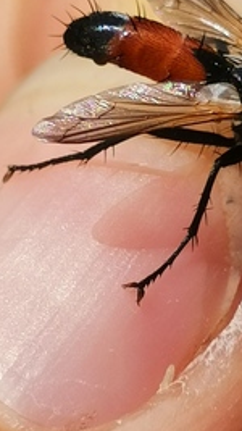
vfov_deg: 13.3
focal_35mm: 162
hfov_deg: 7.5
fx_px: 1850
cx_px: 148
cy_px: 137
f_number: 1.8
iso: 50
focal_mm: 4.75
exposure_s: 1/1912
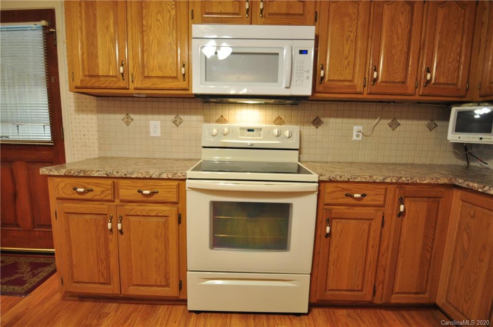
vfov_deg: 67.2
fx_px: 246
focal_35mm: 18
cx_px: 246
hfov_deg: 90.1
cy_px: 164
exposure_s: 1/15
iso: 400
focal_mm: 12
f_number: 3.8
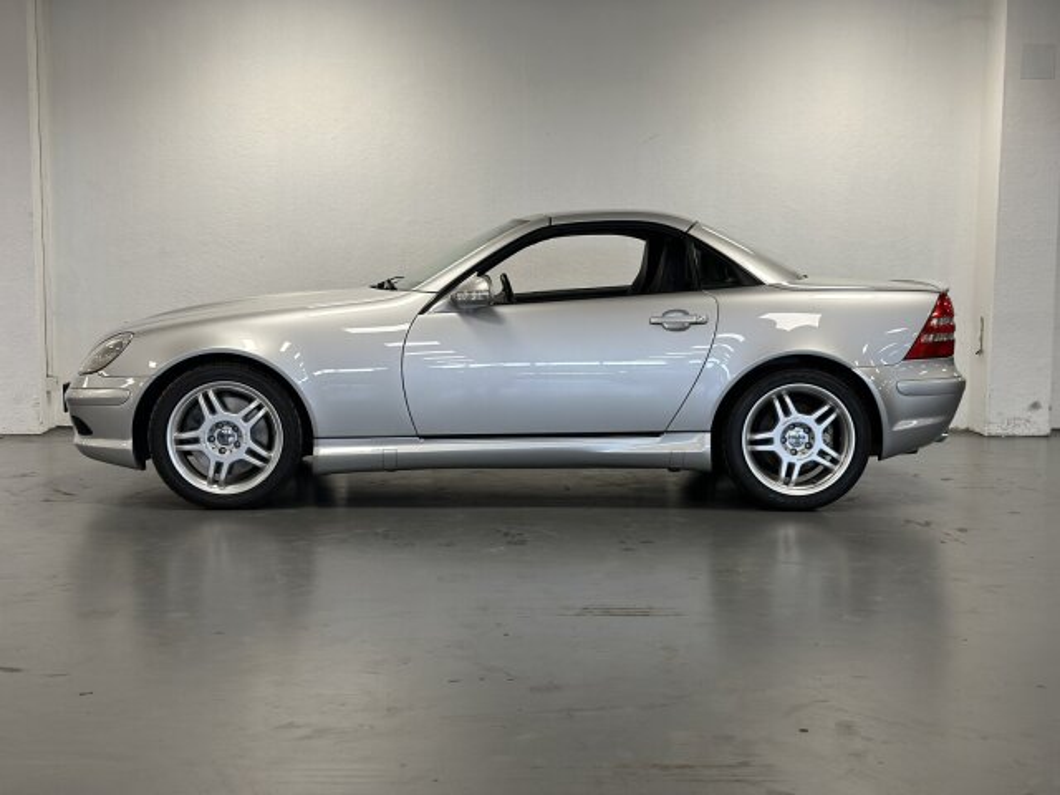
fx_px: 1470
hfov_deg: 39.7
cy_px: 398
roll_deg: -0.1
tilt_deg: -5.3
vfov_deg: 30.3
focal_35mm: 48
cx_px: 530
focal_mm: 6.86
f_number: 1.78
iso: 100
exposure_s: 1/100
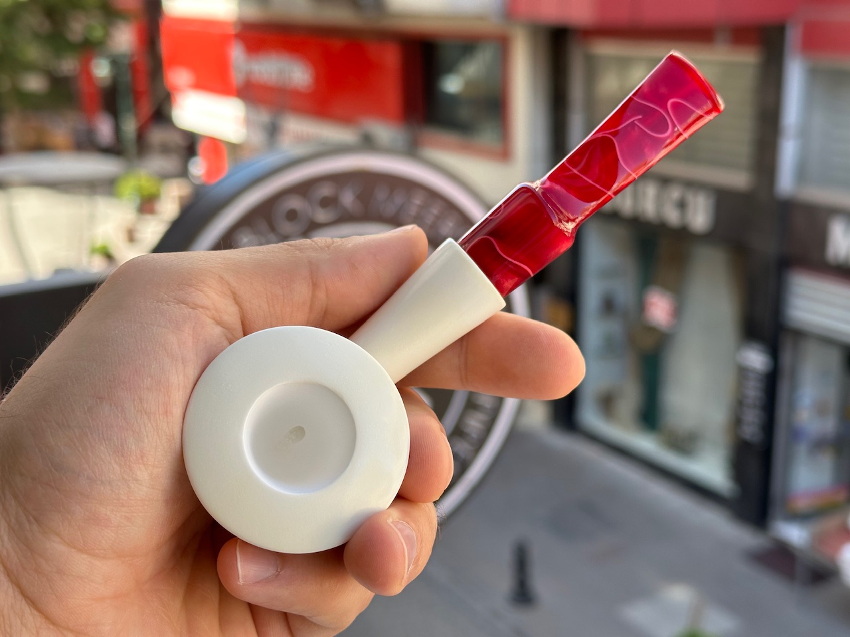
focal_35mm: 48
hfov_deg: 39.7
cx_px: 425
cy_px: 318
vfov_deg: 30.3
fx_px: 1179
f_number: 1.78
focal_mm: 6.86
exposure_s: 1/508
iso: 64
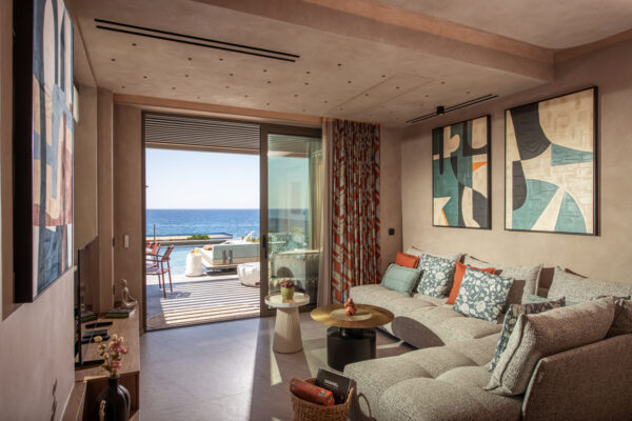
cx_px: 316
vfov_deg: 59.5
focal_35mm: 21
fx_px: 369
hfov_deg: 81.2
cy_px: 210
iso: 200
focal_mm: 21
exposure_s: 1/250
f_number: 7.1
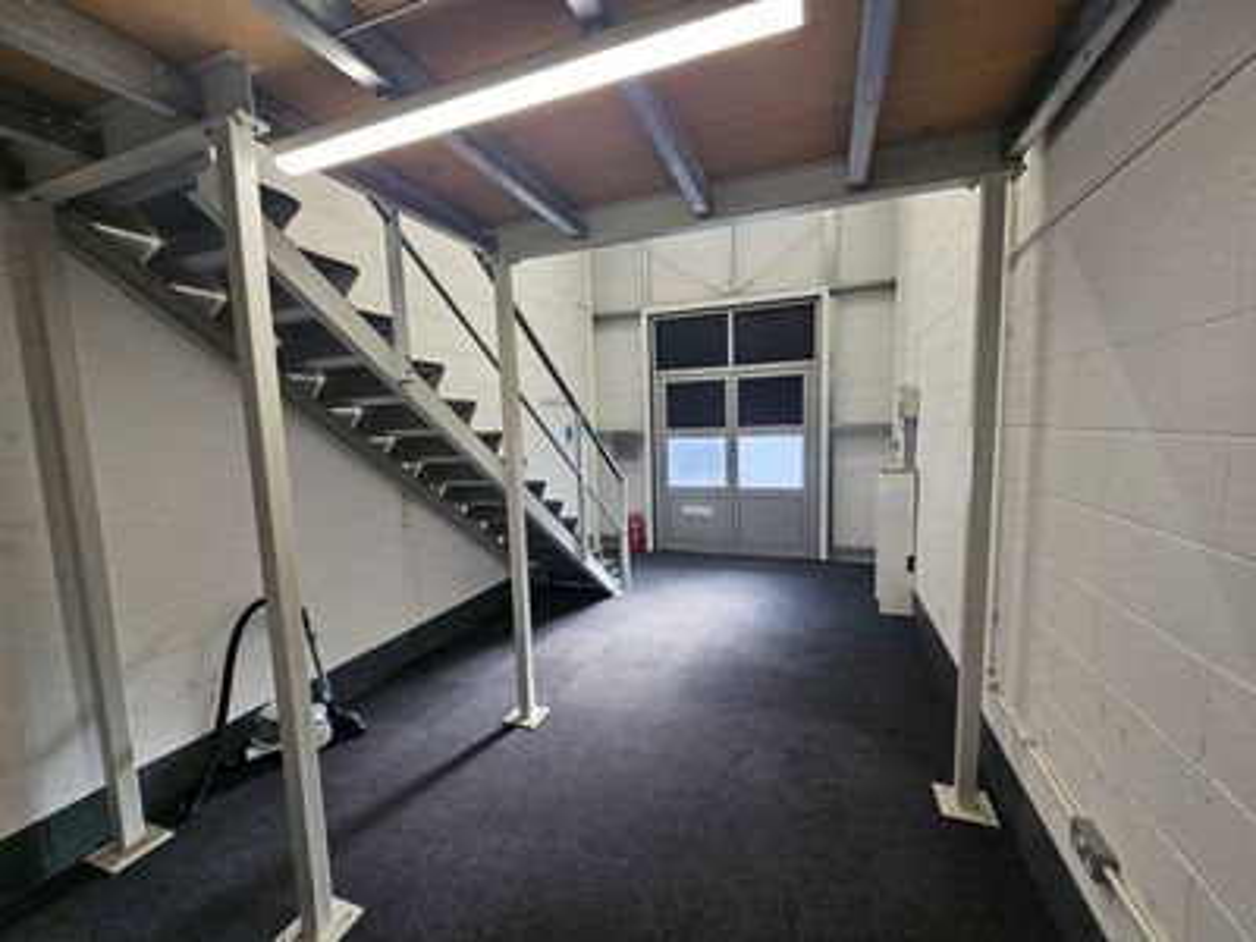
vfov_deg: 89.9
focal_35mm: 13
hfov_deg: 106.2
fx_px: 472
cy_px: 471
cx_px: 628
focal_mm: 2.2
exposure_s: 1/100
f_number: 2.2
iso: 64
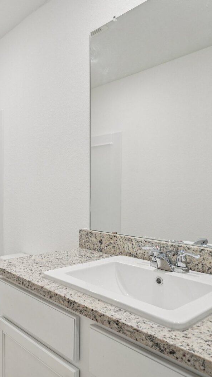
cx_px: 52
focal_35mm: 29
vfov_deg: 66.1
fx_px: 290
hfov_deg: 39.1
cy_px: 193
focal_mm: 18
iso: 400
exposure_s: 1/20
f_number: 8
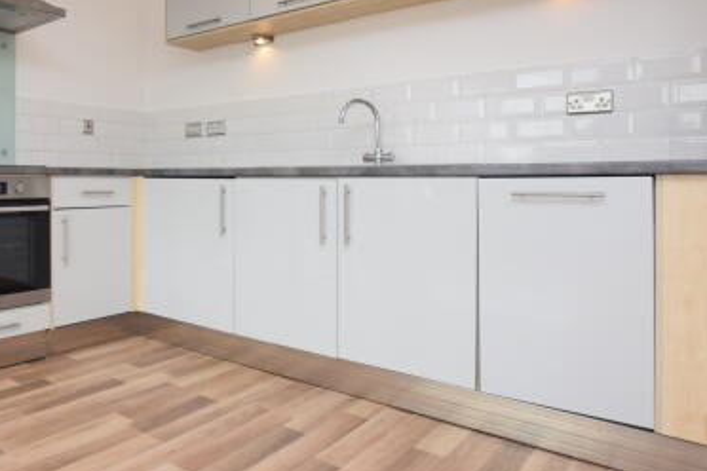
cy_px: 178
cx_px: 135
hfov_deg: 61.5
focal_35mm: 27
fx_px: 530
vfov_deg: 47.5
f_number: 5.6
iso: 250
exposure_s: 1/125
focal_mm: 10
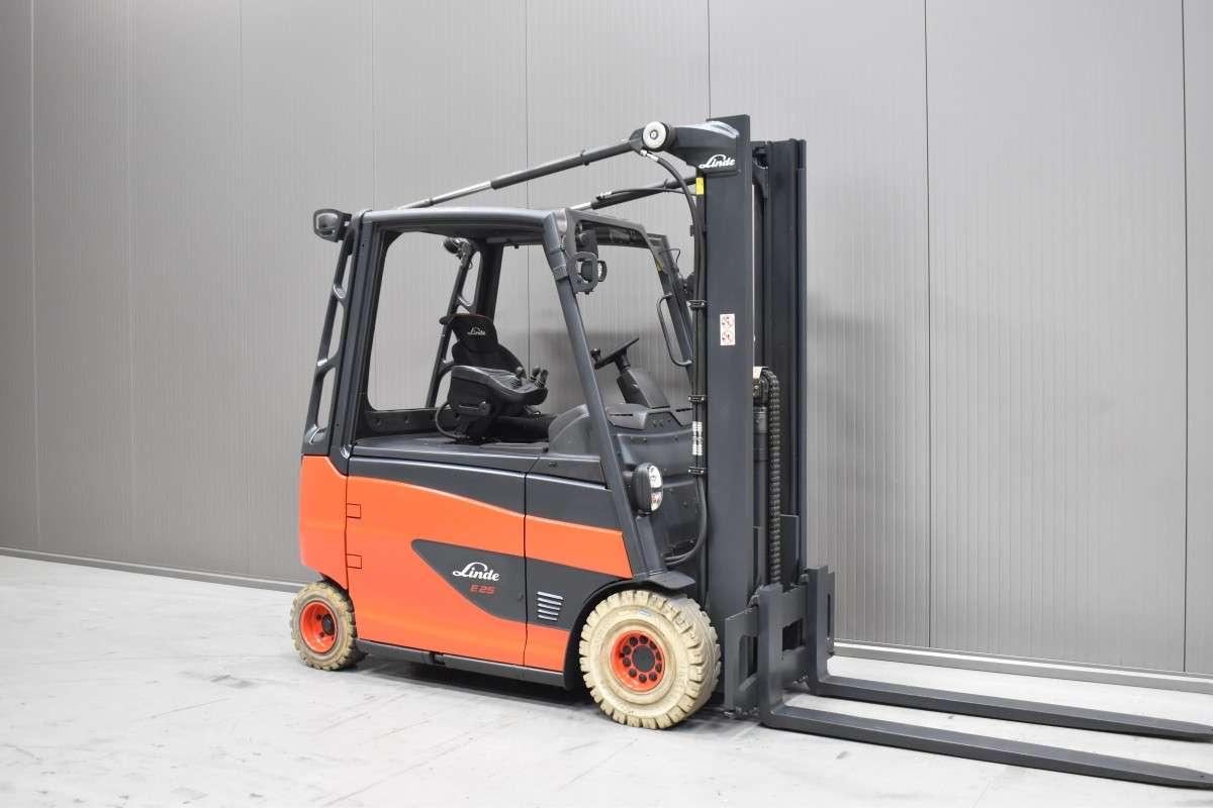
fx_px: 1162
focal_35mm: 34
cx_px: 606
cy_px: 404
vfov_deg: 38.4
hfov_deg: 55.1
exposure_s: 1/30
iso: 1600
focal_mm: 23
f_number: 4.5
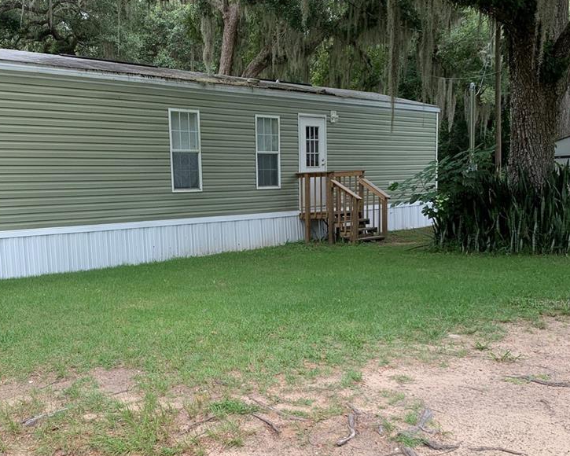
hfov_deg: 43.6
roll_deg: +1.7
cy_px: 303
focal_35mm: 42
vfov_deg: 35.3
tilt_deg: -8.9
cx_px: 230
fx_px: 709
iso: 25
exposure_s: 1/457
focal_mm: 4.25
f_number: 1.8
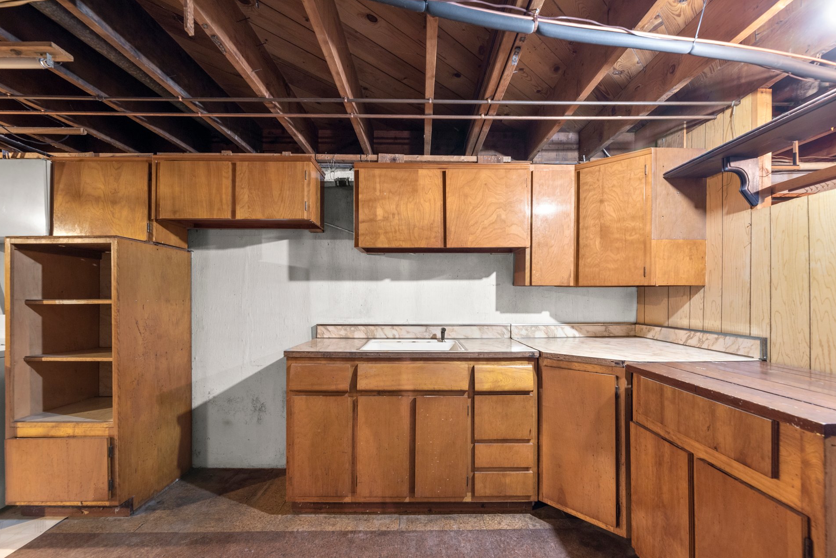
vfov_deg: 77.3
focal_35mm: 15
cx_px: 421
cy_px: 291
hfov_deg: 100.4
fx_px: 348
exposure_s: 1/1.25
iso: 250
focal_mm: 14
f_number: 8
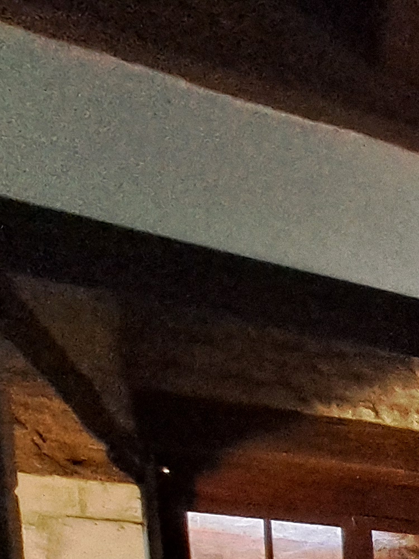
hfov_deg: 15.3
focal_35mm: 52
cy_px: 802
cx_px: 1001
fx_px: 839
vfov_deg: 27.5
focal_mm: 1.74
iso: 400
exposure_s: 1/25
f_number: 2.2
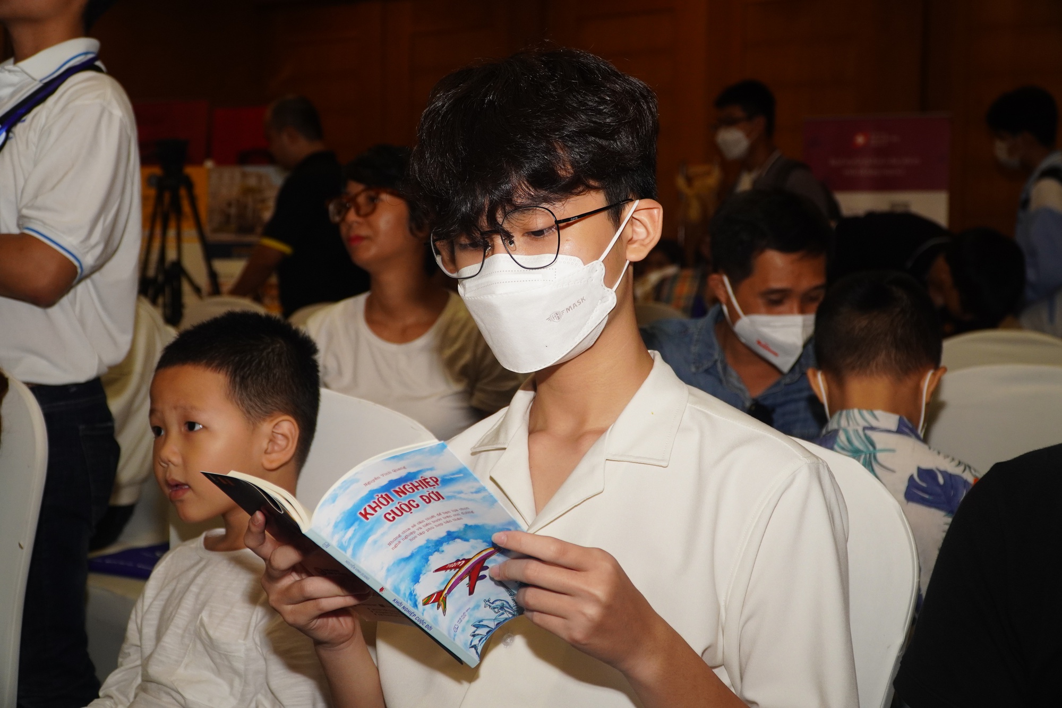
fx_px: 1327
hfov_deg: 43.6
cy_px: 354
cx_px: 531
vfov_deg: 29.9
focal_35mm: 45
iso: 800
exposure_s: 1/125
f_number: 4
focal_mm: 30
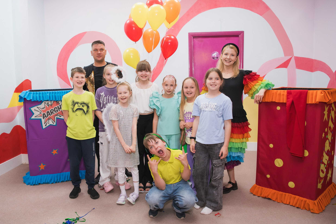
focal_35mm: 29
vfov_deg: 45.0
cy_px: 112
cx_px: 145
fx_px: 271
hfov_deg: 63.4
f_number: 3.5
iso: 640
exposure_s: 1/160
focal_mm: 24
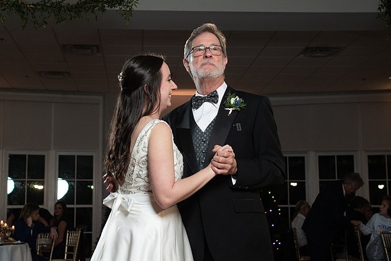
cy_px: 144
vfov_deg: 22.1
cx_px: 176
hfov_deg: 32.5
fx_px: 669
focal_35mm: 62
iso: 2000
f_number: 5.6
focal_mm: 54
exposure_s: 1/200
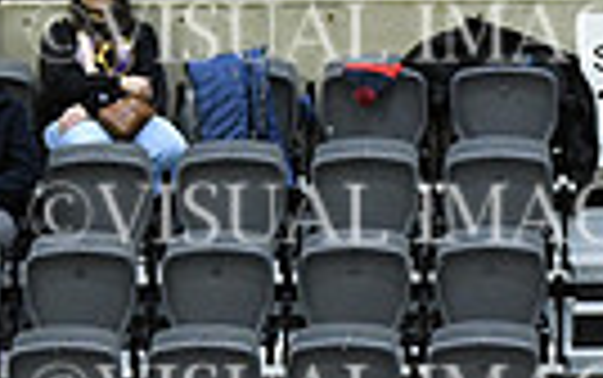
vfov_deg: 2.6
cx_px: 680
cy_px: 848
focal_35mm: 494
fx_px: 8125
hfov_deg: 4.2
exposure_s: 1/250
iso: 3200
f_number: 4
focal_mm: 75
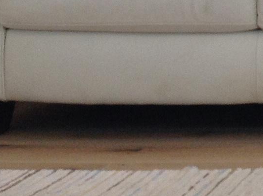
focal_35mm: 169
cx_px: 520
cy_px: -186
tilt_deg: +5.0
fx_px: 1282
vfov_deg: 8.4
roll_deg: +1.1
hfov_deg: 10.7
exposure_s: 1/40
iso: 64
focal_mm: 4.28
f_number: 2.4
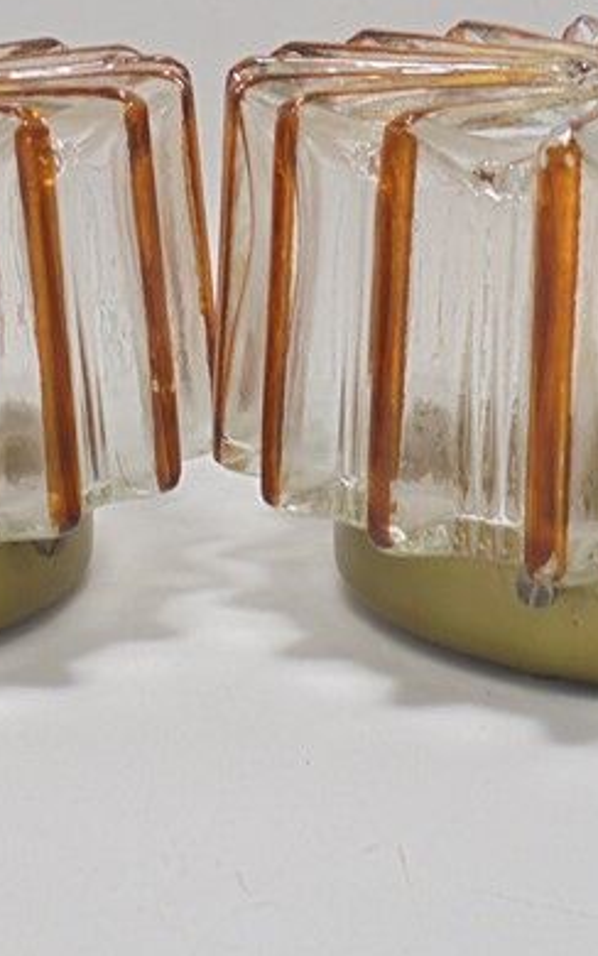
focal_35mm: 93
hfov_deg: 14.0
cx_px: 201
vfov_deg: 22.2
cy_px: 278
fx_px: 2423
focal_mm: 6.9
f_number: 4.2
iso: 100
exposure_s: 1/50
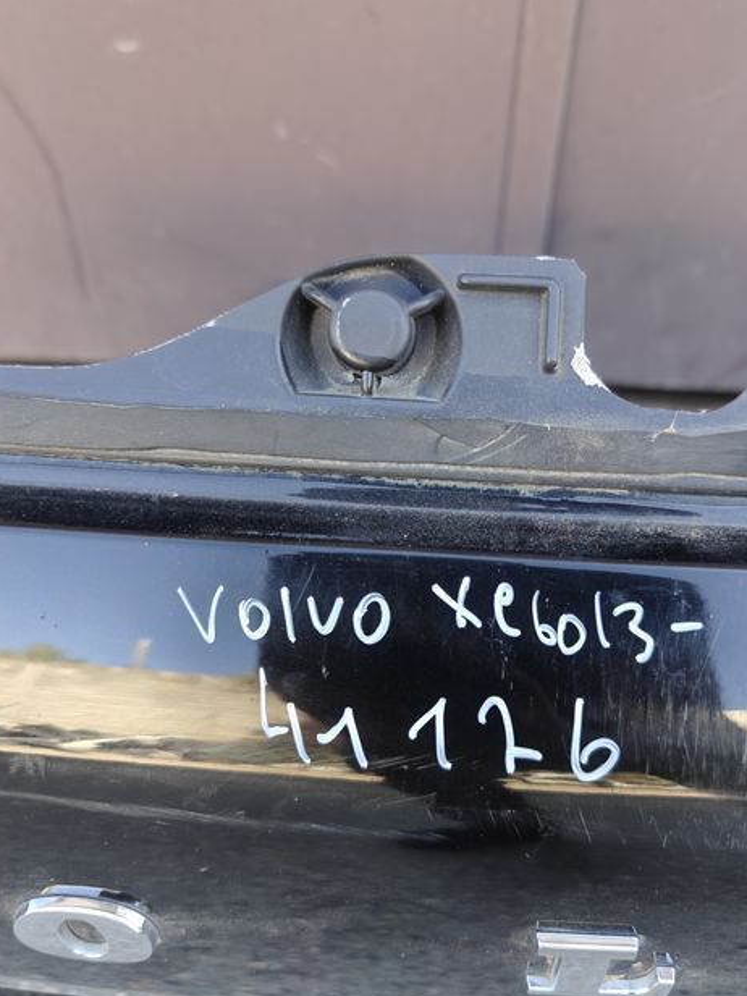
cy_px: 524
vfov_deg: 63.4
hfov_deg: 49.7
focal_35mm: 28
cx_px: 413
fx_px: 806
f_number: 1.6
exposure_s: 1/591
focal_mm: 6.06
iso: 800
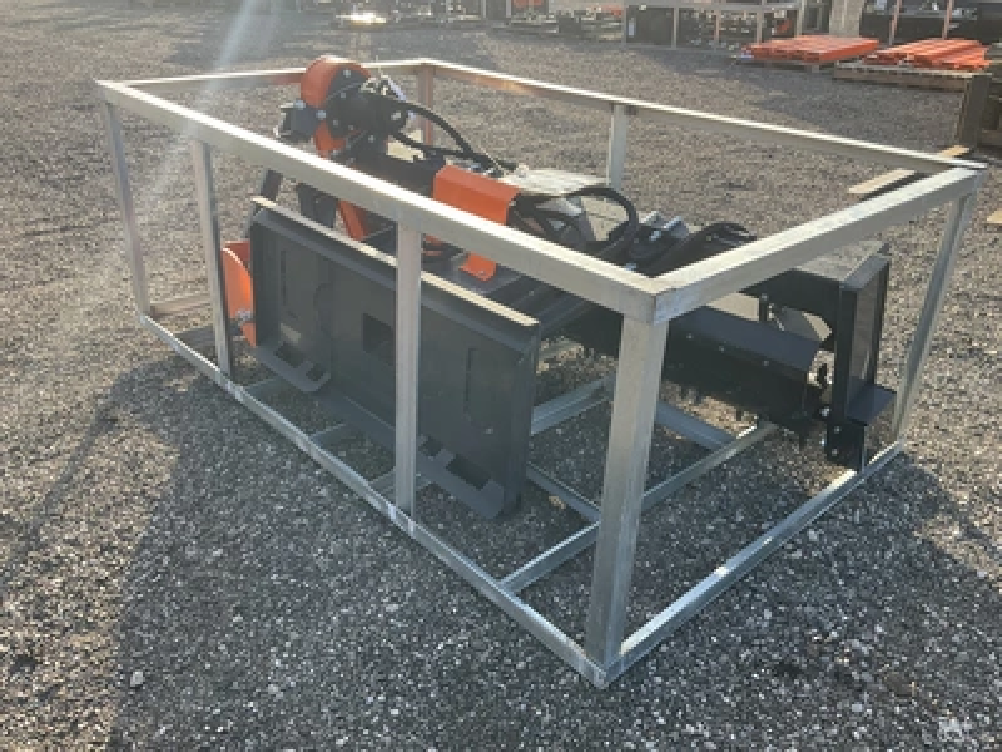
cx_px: 501
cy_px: 376
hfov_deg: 61.7
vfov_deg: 48.2
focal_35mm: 29
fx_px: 839
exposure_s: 1/435
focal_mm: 3
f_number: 1.8
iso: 25
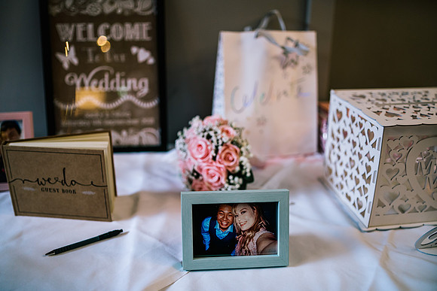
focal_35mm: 35
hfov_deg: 54.4
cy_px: 146
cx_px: 218
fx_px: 425
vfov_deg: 37.9
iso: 1000
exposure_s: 1/250
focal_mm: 35
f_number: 1.6
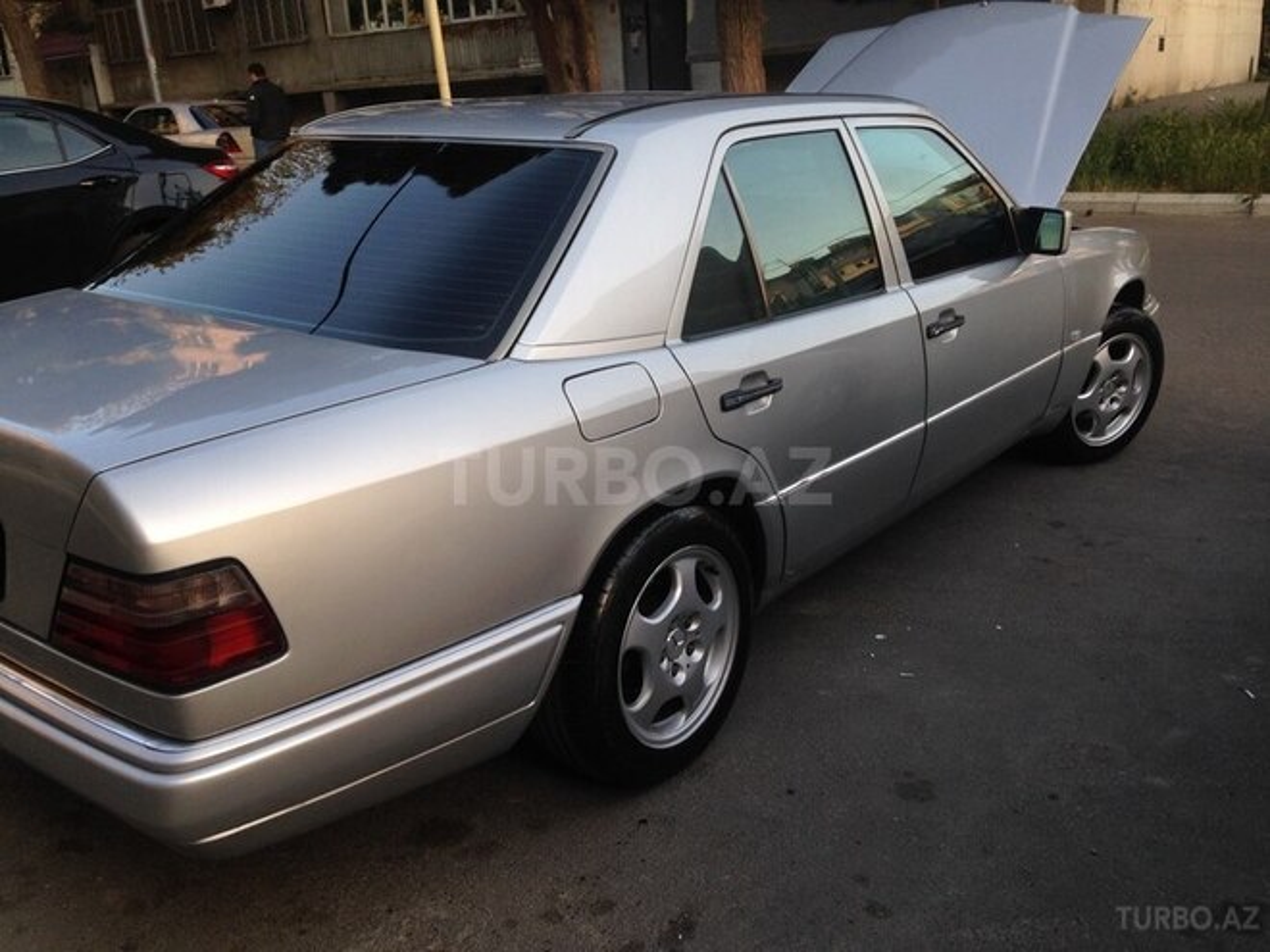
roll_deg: +1.1
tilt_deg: -17.0
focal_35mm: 33
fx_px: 1211
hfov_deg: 55.4
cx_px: 635
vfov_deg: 42.9
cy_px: 476
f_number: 2.4
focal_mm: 4.12
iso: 50
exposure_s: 1/120
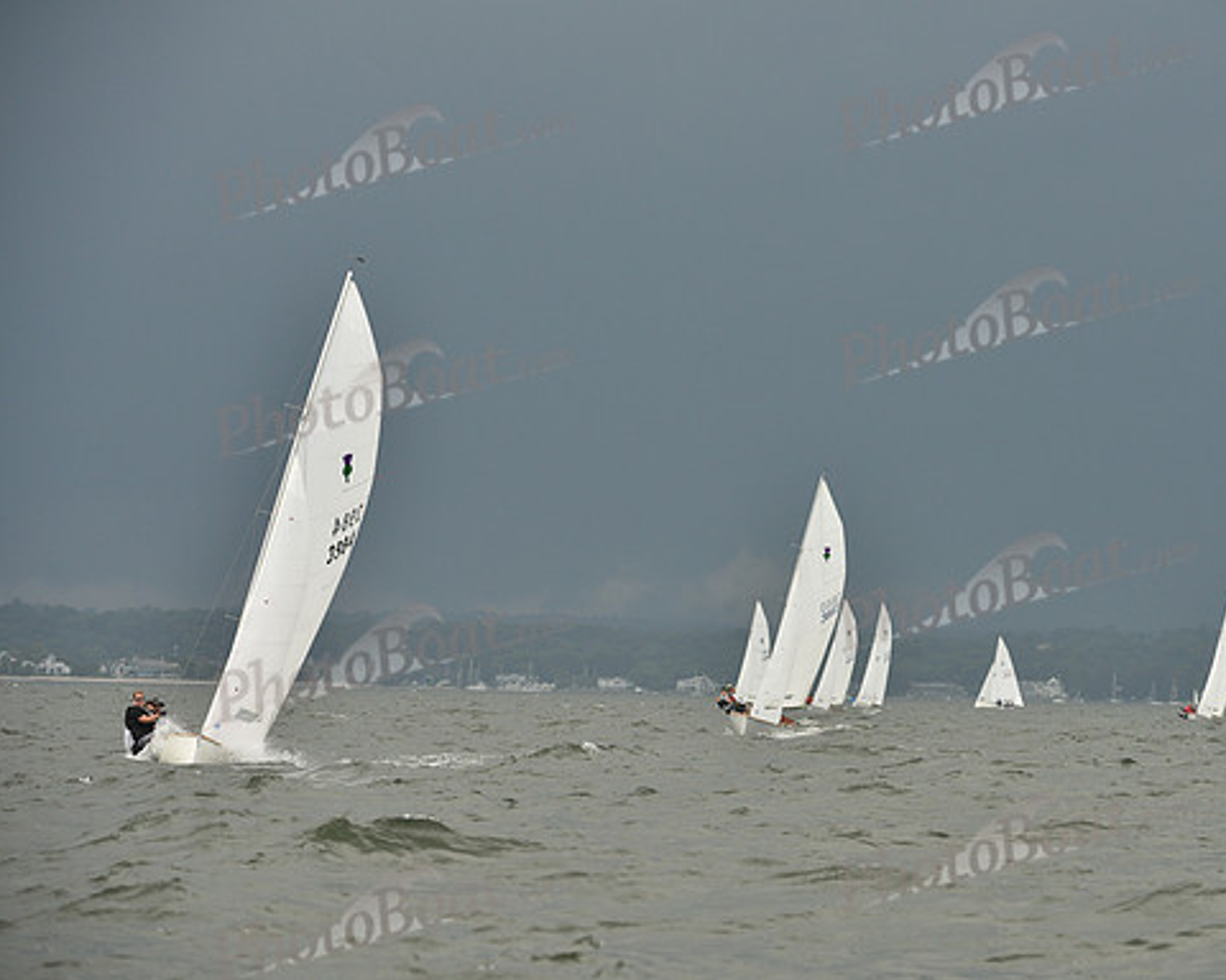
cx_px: 708
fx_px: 8636
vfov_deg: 6.5
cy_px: 489
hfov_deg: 8.1
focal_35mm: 238
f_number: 6.3
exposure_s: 1/800
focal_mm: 210
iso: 320
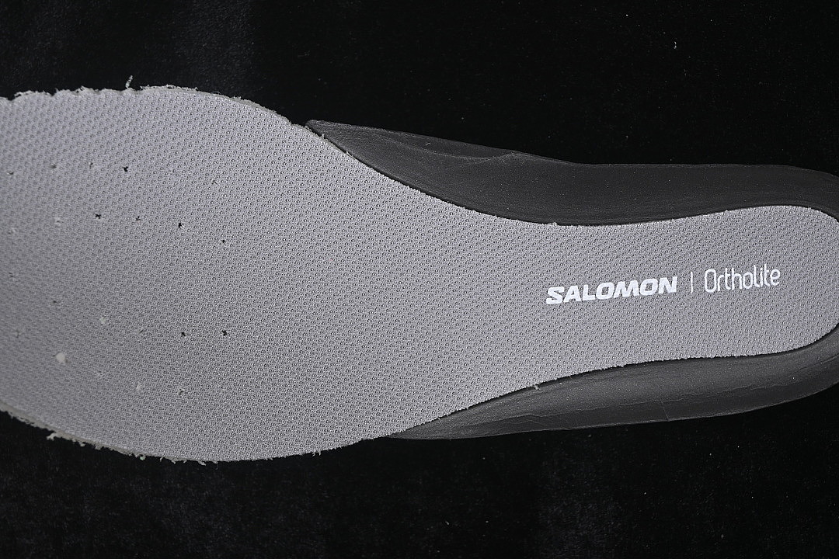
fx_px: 1748
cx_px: 420
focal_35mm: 75
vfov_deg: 18.2
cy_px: 280
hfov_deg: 27.0
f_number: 7.1
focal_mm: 50
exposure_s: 1/80
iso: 160
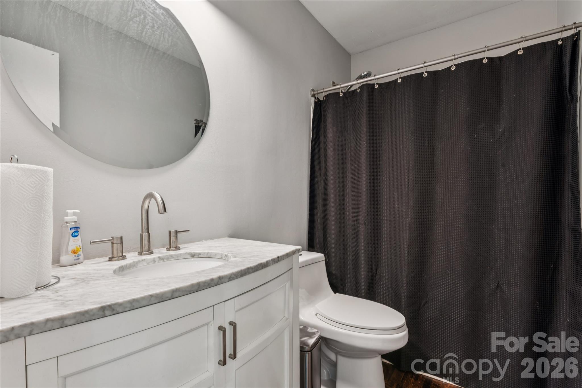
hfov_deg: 94.6
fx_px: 268
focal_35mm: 17
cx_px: 291
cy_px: 194
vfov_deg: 71.7
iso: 100
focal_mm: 16.6
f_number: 13
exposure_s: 4
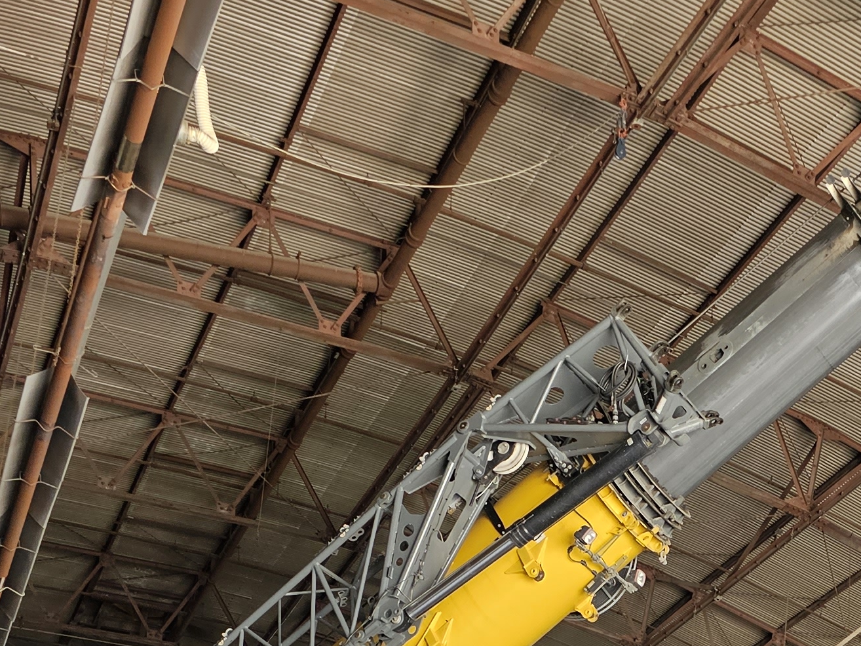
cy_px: 970
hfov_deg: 26.5
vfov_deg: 18.6
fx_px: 1741
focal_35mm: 70
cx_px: 835
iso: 200
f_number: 1.7
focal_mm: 6.3
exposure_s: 1/180
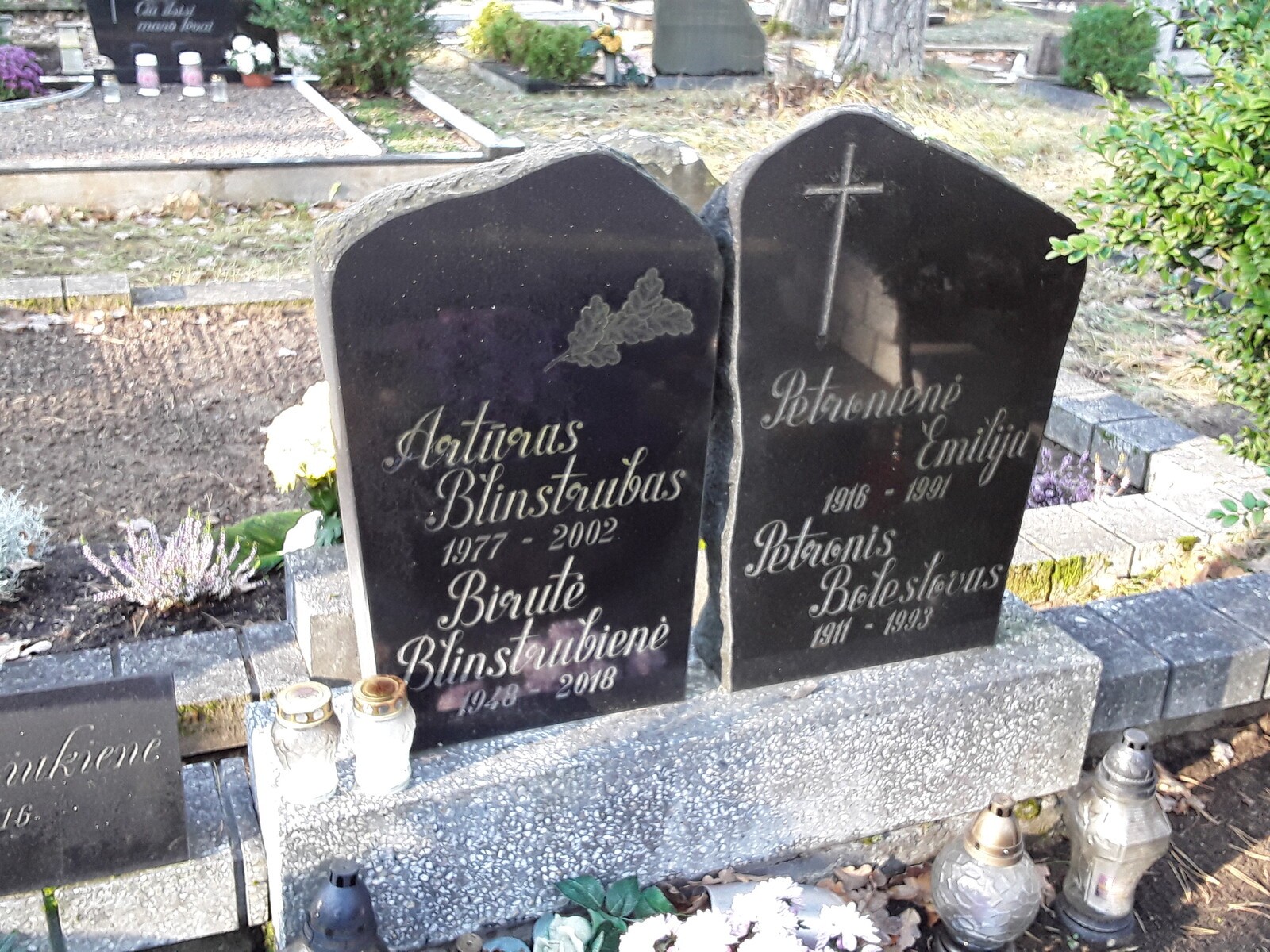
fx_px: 991
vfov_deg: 51.4
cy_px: 476
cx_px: 635
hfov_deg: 65.3
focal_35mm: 27
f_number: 1.9
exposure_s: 1/33
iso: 50
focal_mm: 2.91
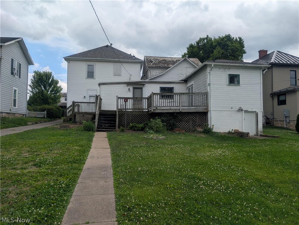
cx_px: 150
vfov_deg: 56.9
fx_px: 208
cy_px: 112
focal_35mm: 24
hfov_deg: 71.5
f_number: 1.68
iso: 21
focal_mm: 6.9
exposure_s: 1/1368
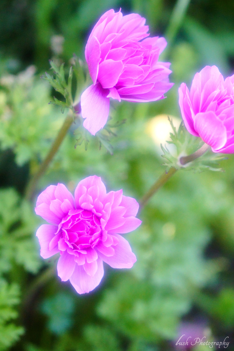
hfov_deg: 10.2
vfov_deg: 15.2
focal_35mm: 135
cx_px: 117
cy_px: 176
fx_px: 1316
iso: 4000
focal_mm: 90
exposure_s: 1/1000
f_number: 2.8
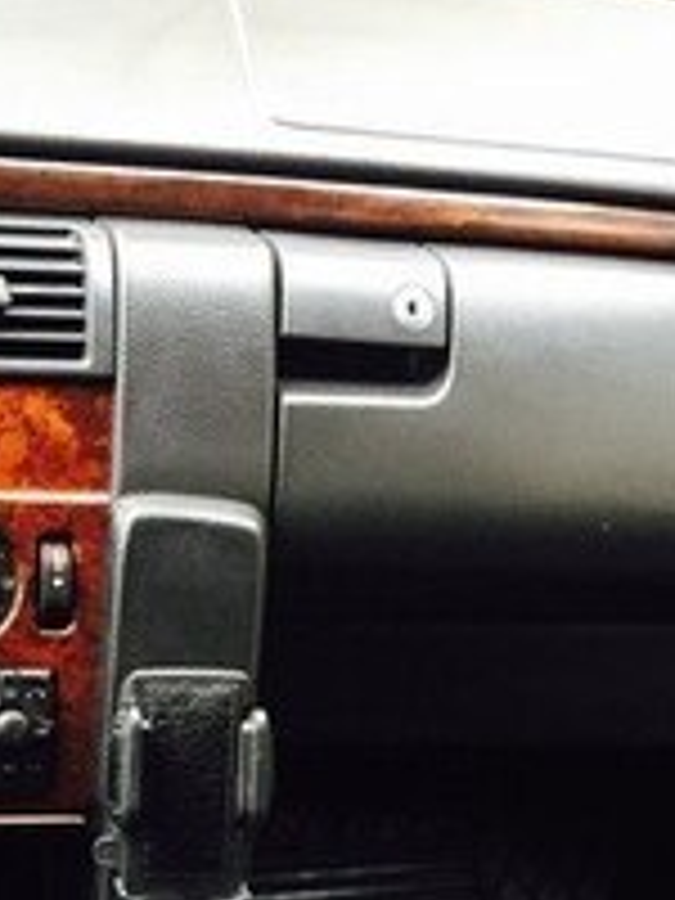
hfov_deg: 19.6
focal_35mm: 72
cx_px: -58
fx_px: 1872
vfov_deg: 24.9
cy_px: 1022
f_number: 2.2
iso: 200
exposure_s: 1/33
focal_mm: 4.15
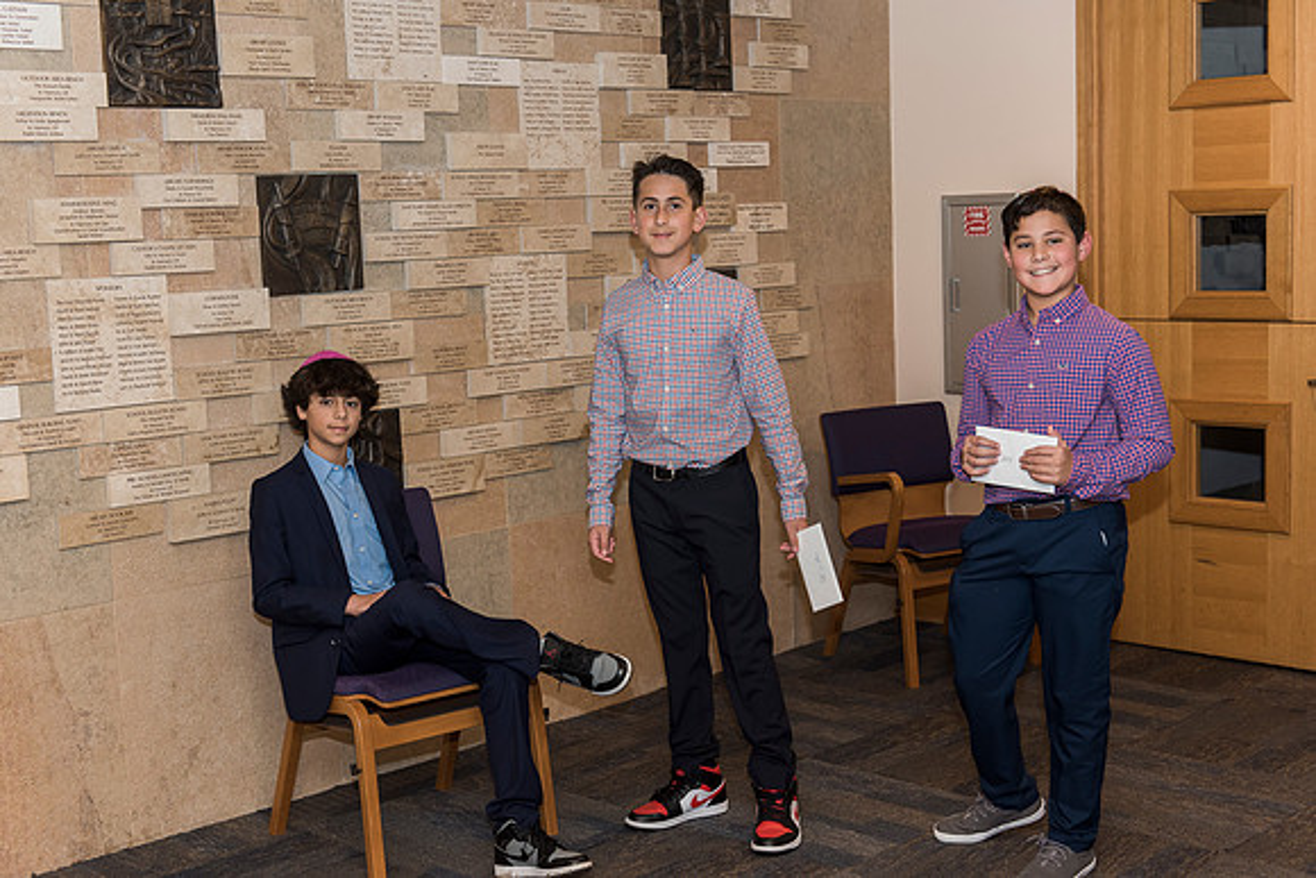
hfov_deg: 41.1
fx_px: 1755
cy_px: 439
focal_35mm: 48
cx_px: 658
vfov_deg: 28.1
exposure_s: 1/125
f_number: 4
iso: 800
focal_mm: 48
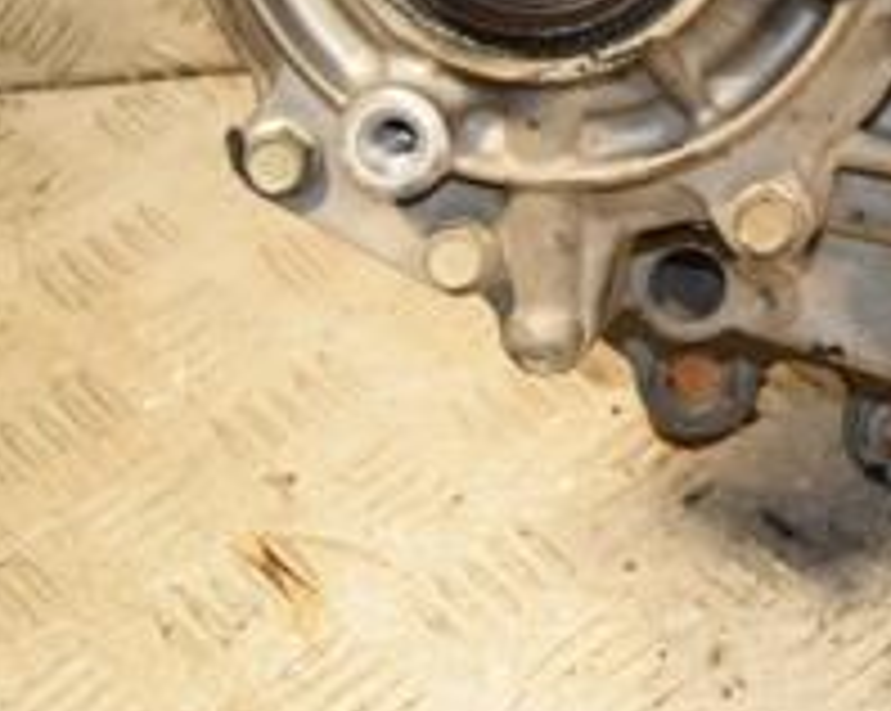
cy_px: -9
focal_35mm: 128
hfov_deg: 14.3
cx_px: 1242
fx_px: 3372
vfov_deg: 11.9
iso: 800
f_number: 5
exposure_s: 1/200
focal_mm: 30
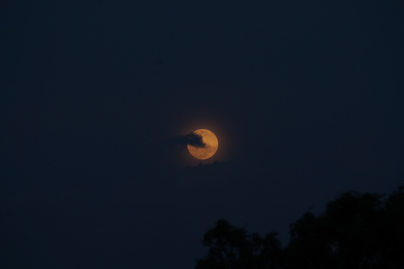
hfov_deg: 6.5
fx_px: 3533
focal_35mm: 315
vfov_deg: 4.4
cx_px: 202
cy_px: 134
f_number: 9
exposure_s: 1/15
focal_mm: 210
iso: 100
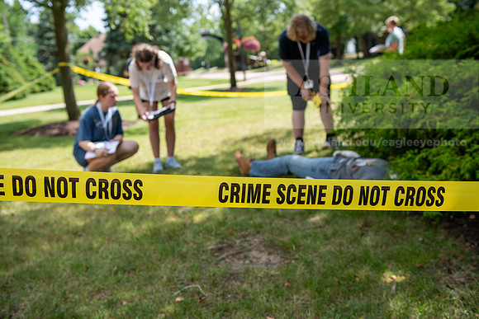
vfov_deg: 33.4
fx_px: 532
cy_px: 160
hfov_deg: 48.4
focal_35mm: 40
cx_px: 240
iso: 125
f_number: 3.5
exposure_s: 1/400
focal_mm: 40
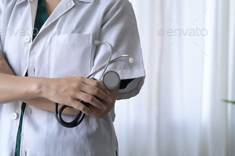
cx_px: 96
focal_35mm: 88
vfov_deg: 15.5
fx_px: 574
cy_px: 58
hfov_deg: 23.1
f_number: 4
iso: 800
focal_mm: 62
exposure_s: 1/640
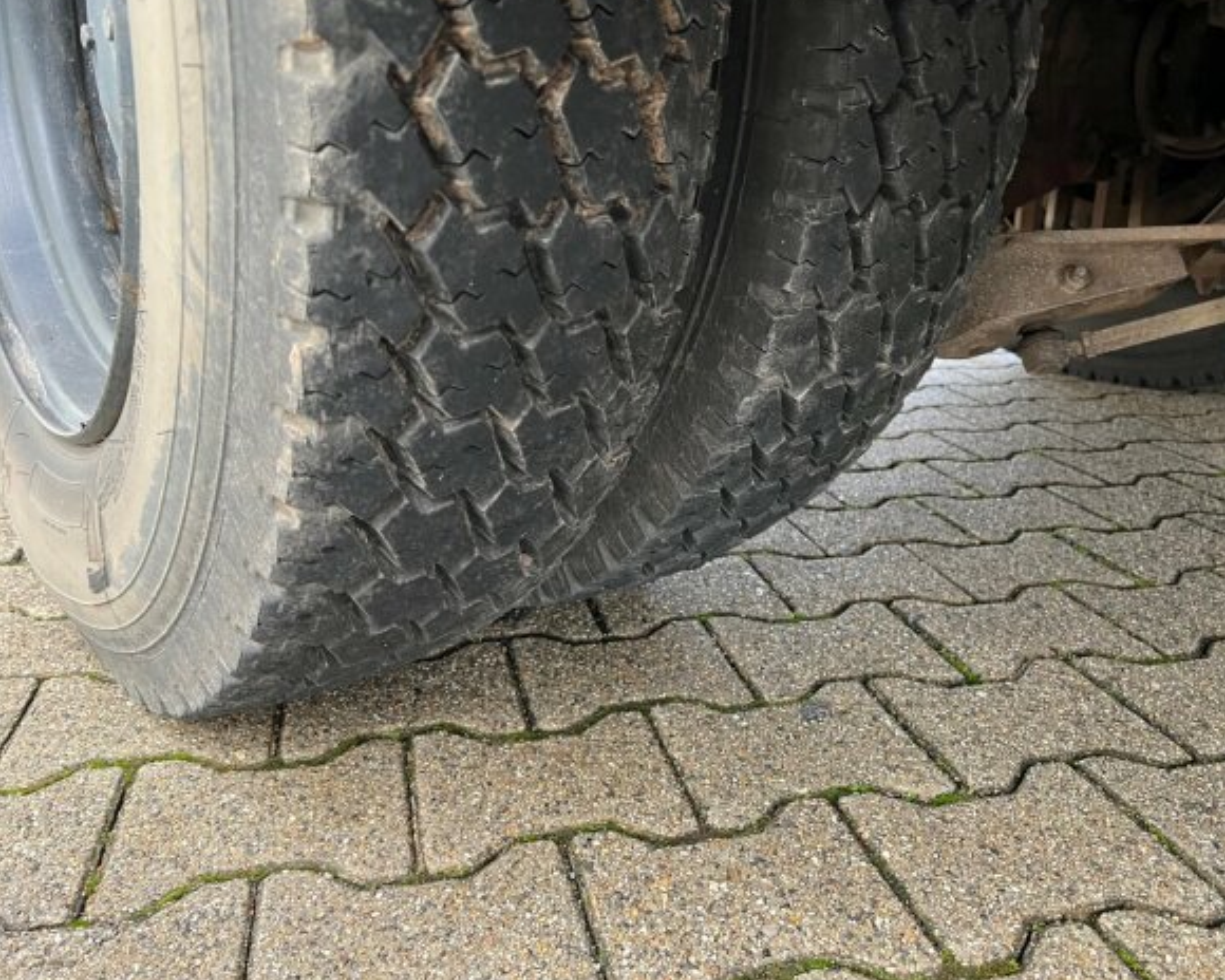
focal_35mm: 28
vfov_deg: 51.5
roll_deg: +1.0
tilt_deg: -17.0
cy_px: 477
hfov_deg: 62.2
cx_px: 638
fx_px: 1015
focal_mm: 5.7
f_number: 1.5
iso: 125
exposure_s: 1/79
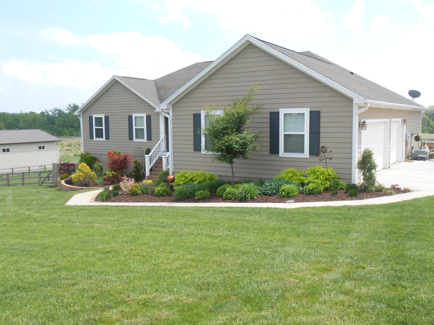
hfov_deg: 54.0
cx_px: 217
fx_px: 426
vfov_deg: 41.8
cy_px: 162
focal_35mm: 34
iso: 80
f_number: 3.9
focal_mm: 6
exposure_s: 1/400
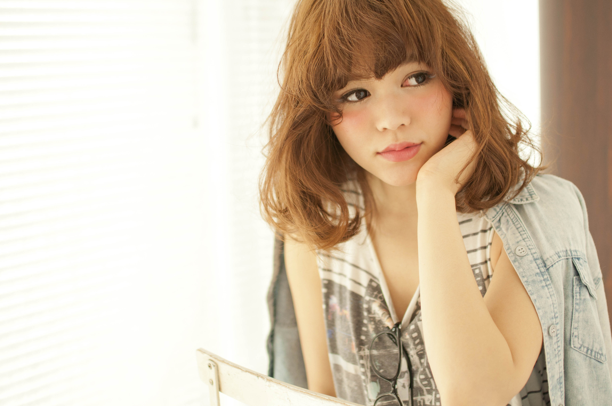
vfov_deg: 25.7
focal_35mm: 52
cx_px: 306
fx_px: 891
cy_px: 203
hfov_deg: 37.9
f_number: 1.8
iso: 200
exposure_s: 1/160
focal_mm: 35
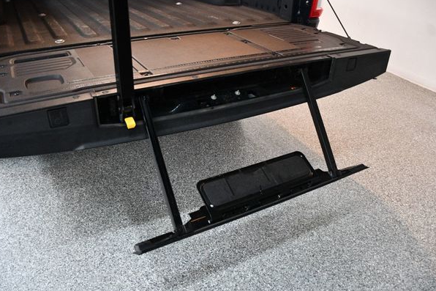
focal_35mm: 29
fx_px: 351
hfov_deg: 63.7
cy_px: 146
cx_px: 213
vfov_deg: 44.9
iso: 2800
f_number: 3.5
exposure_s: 1/125
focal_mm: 18
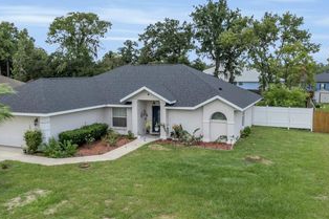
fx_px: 320
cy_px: 106
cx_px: 166
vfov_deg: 37.8
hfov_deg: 54.5
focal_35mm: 35
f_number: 2.8
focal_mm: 8.38
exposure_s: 1/2000
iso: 100
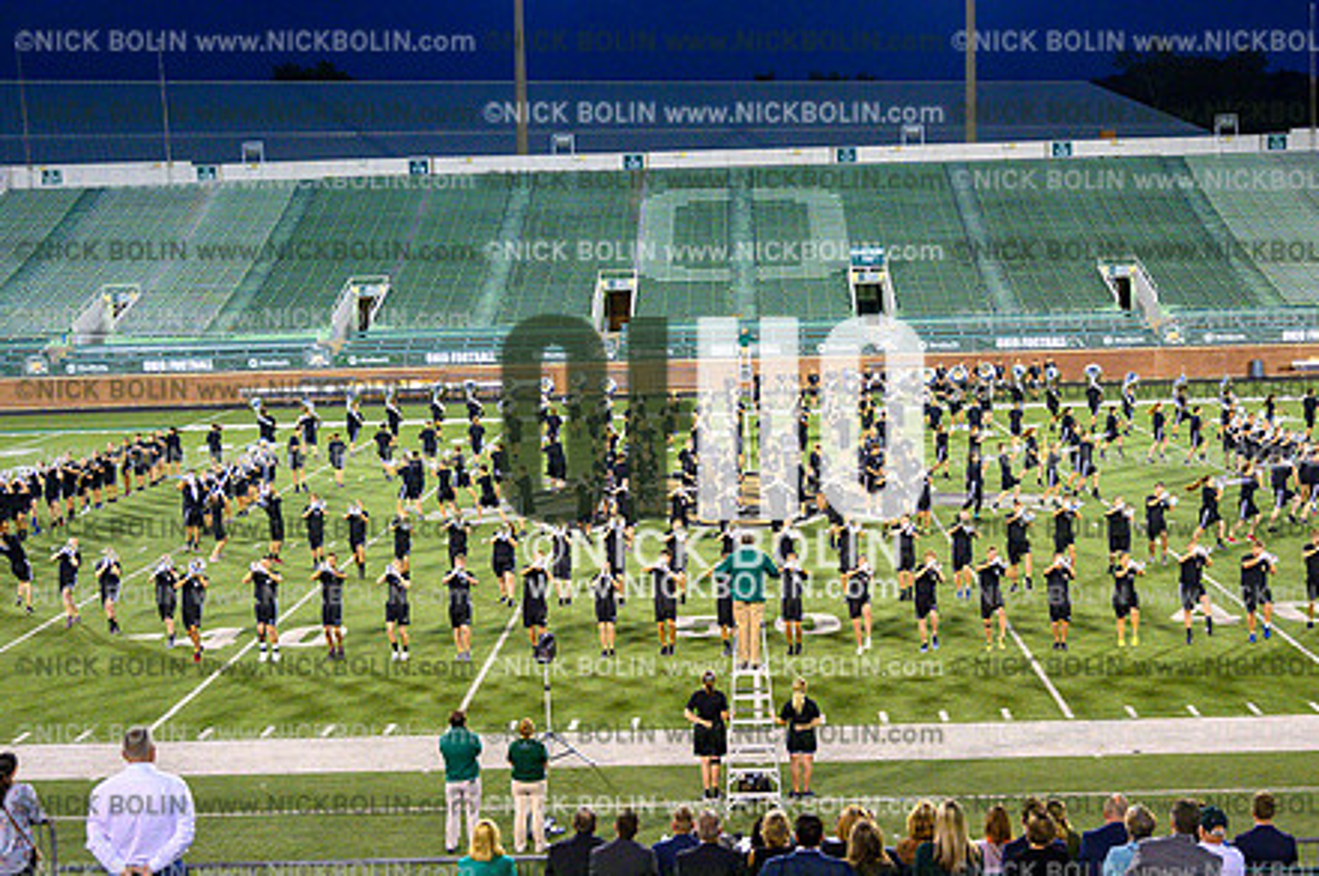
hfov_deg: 39.6
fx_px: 1830
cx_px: 712
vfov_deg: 26.9
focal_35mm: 50
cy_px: 457
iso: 4000
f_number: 4
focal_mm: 38
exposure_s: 1/1000
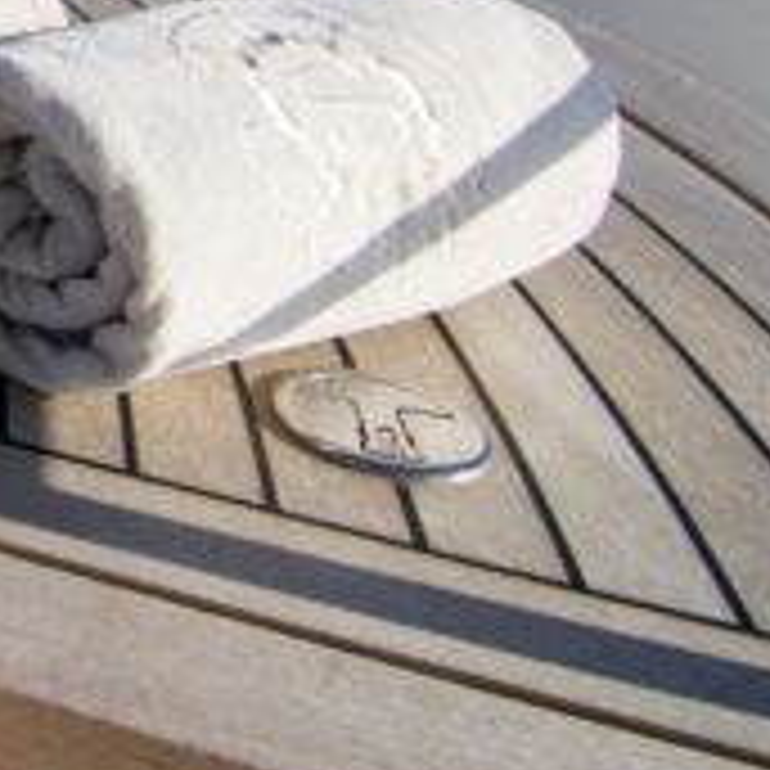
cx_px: -657
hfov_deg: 19.5
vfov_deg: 24.2
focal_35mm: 63
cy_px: -207
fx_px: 1583
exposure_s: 1/160
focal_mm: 11
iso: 100
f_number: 10
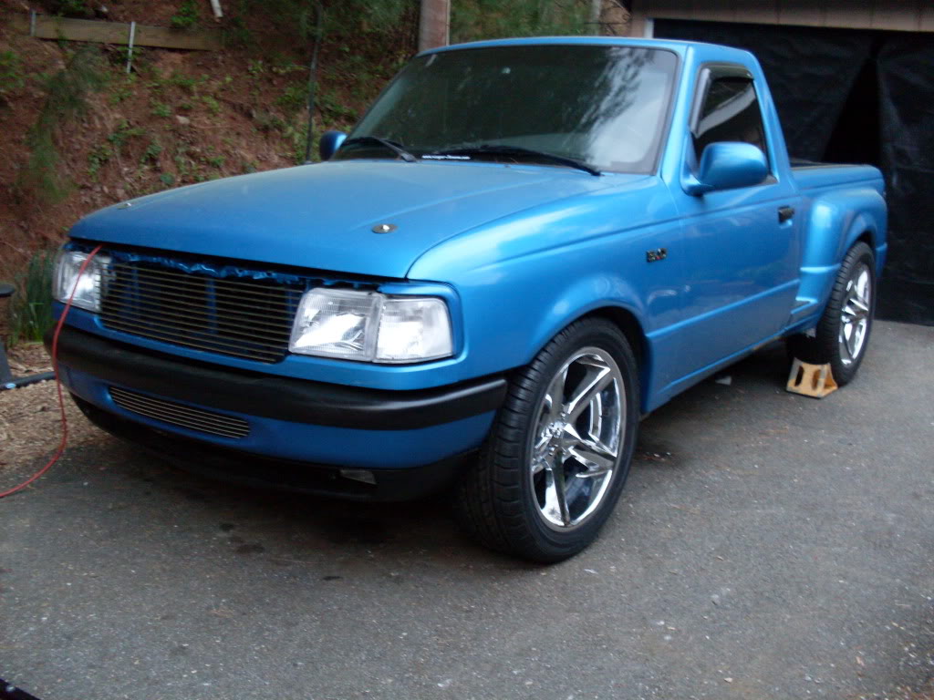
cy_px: 350
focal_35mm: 38
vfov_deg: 37.7
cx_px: 467
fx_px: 1025
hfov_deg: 49.0
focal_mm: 6.3
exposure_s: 1/8
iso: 200
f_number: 2.8
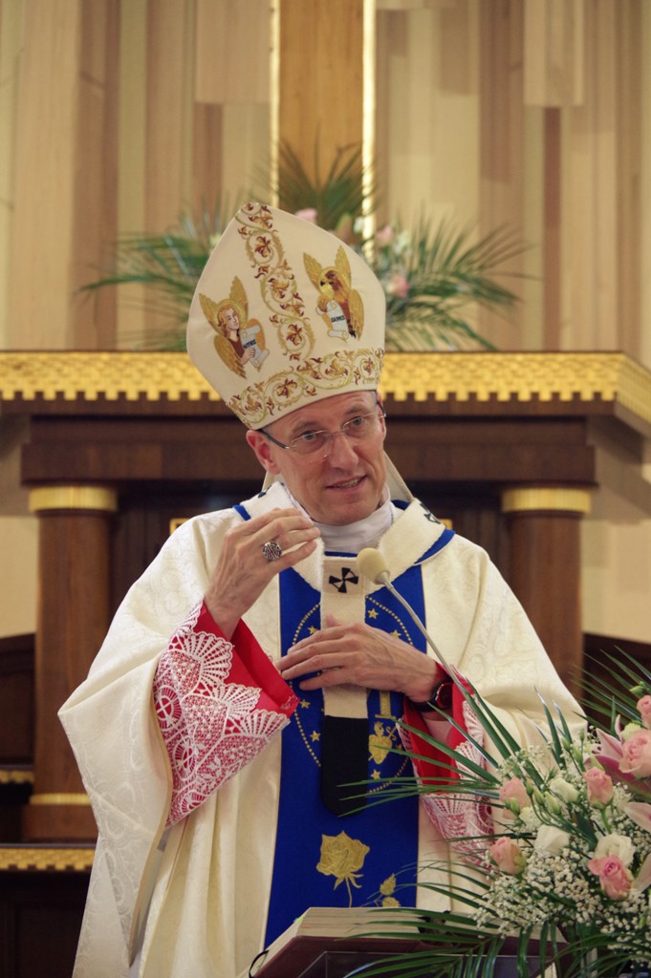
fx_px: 5488
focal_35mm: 202
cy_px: 489
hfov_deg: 6.8
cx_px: 326
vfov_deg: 10.2
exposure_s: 1/60
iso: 1600
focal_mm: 135
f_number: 5.6
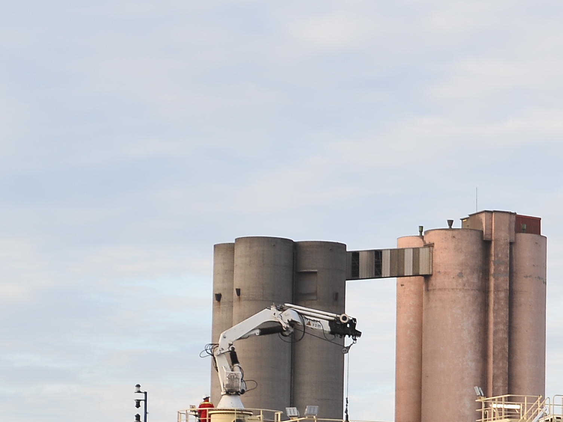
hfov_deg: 9.5
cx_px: 904
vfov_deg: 7.4
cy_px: 374
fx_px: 3252
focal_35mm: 200
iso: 100
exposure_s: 1/250
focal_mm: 52
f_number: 4.2
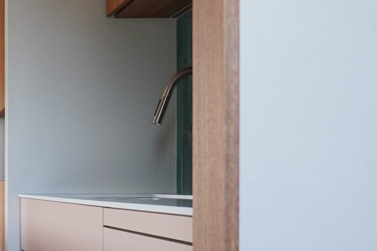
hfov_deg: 30.3
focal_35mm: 58
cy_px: 203
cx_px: -53
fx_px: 607
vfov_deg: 23.0
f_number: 4.5
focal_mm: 13.5
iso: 800
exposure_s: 1/100
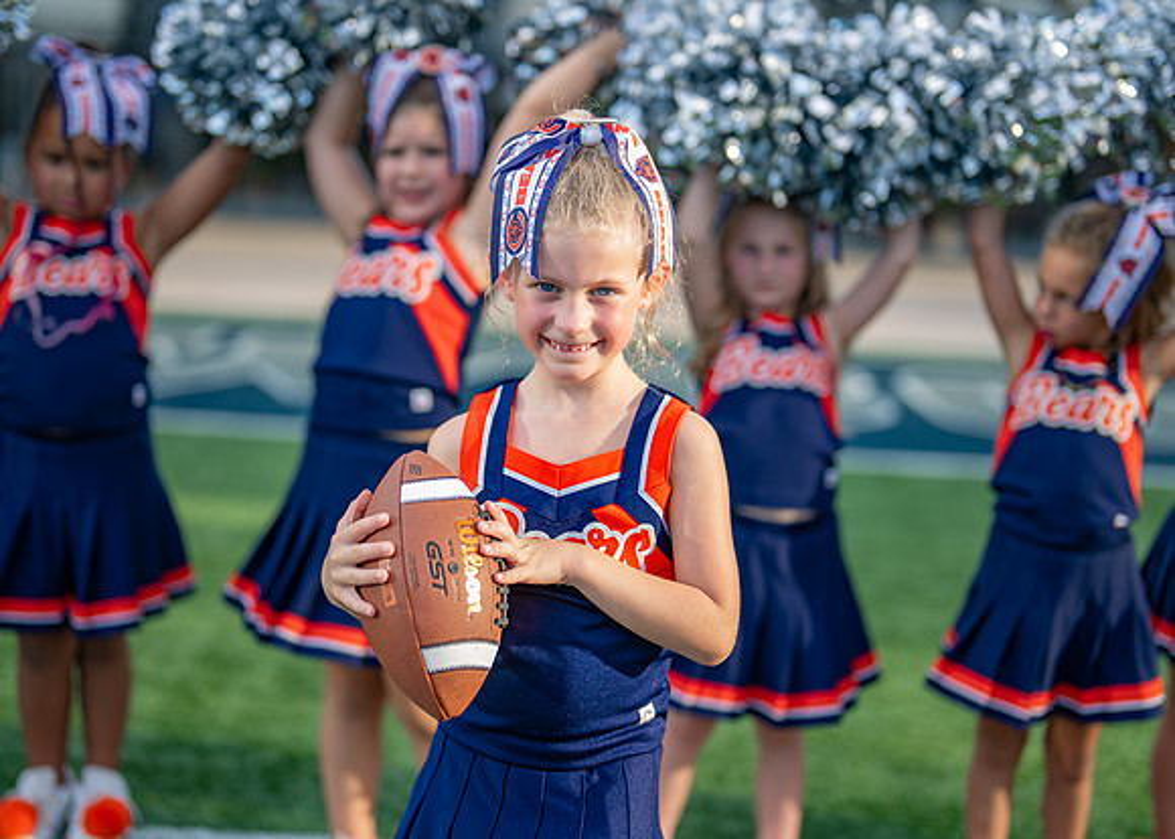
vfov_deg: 25.9
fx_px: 1826
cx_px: 542
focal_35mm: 55
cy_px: 403
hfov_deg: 35.7
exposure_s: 1/2500
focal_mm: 50
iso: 160
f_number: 1.4
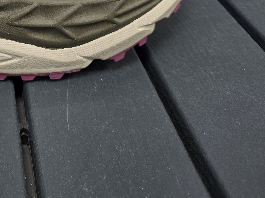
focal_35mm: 59
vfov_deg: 22.6
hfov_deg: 30.1
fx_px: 452
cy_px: -46
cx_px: -9
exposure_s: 1/180
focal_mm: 6.3
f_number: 1.7
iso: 200
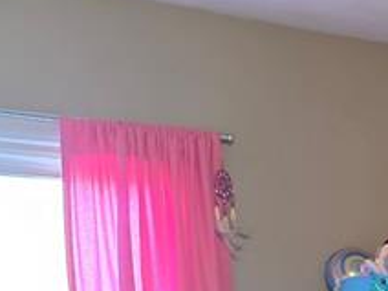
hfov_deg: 14.3
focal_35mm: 111
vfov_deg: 12.7
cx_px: 814
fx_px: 1244
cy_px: 425
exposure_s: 1/120
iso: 640
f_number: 1.7
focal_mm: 6.3
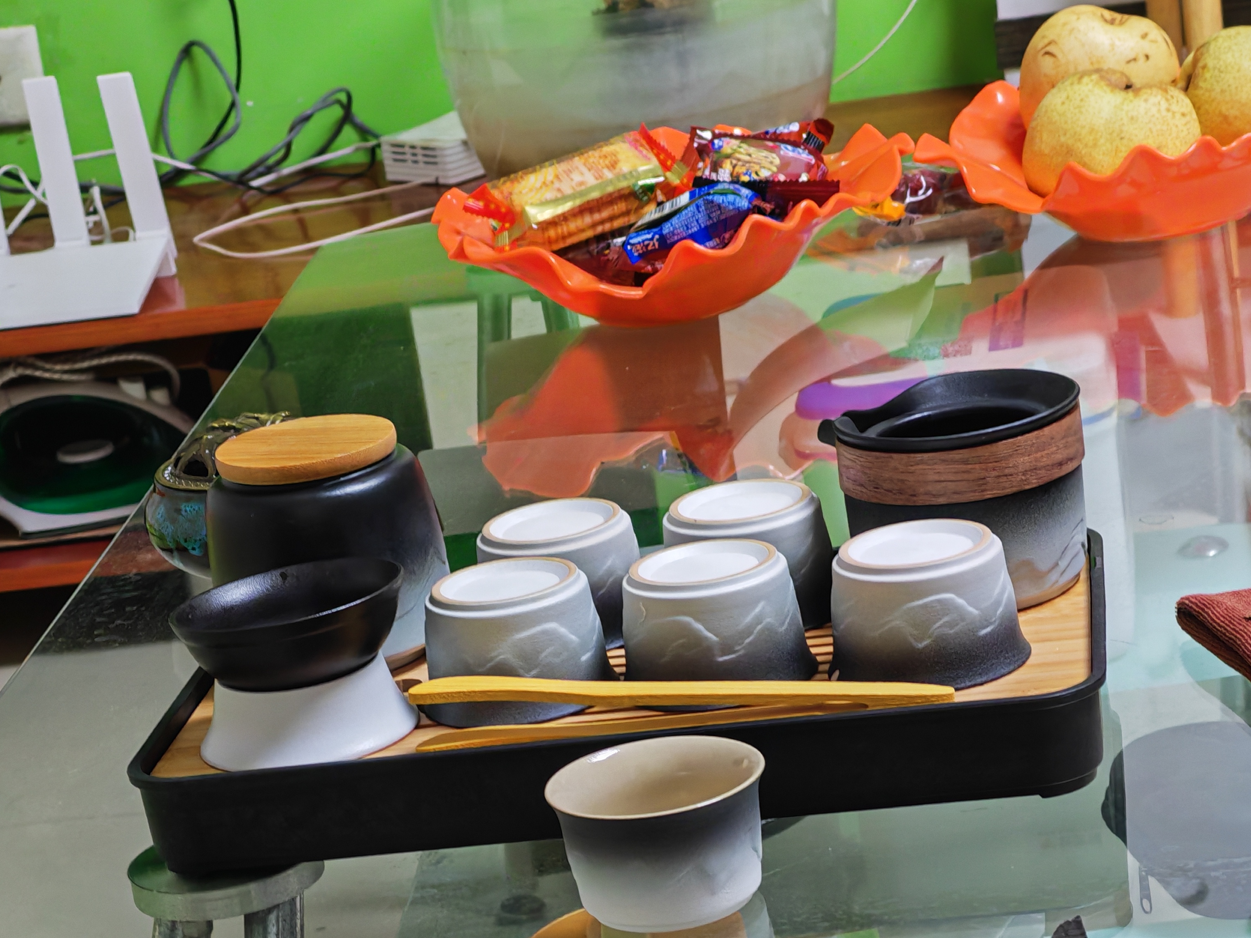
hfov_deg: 20.2
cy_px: 777
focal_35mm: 97
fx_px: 3506
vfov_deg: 15.1
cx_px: 631
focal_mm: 8.67
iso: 800
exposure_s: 1/25
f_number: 2.4
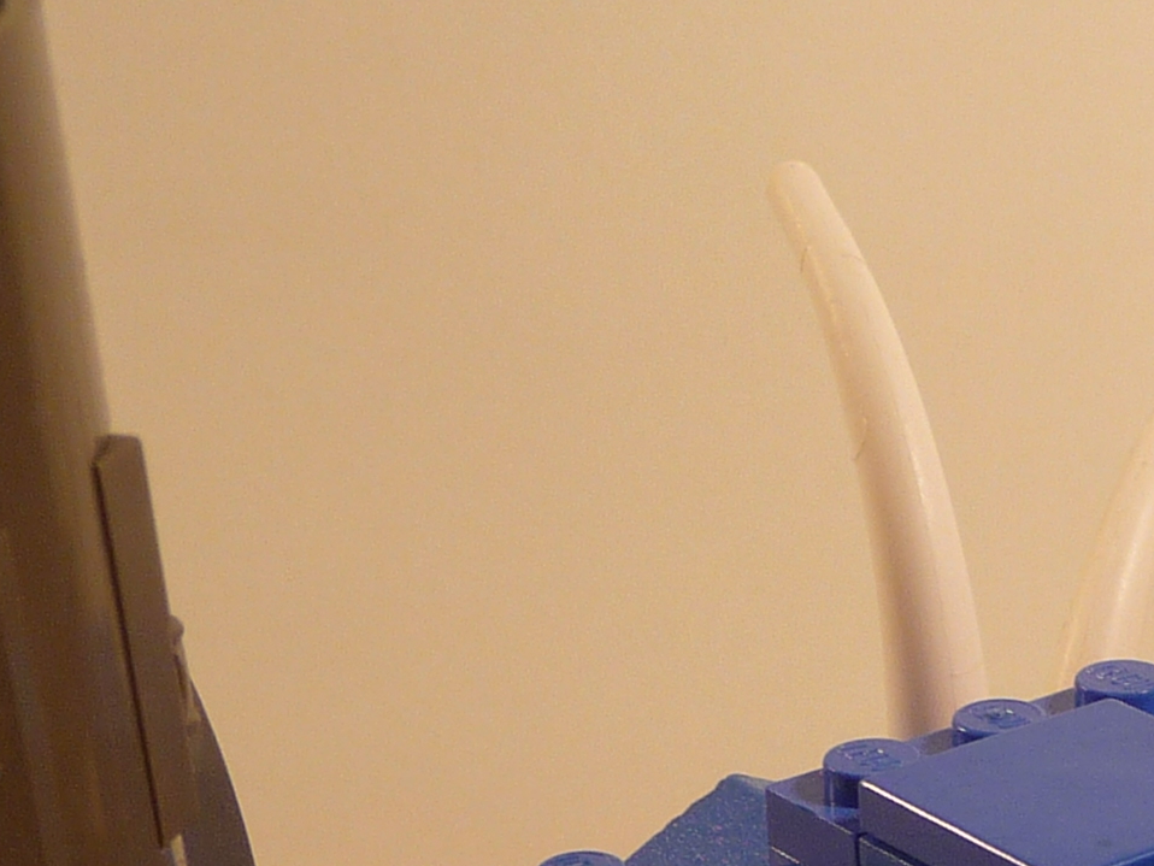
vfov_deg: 13.9
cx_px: 907
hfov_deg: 19.3
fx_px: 3368
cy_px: 1221
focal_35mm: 101
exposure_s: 1/30
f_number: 3.3
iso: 100
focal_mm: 4.7
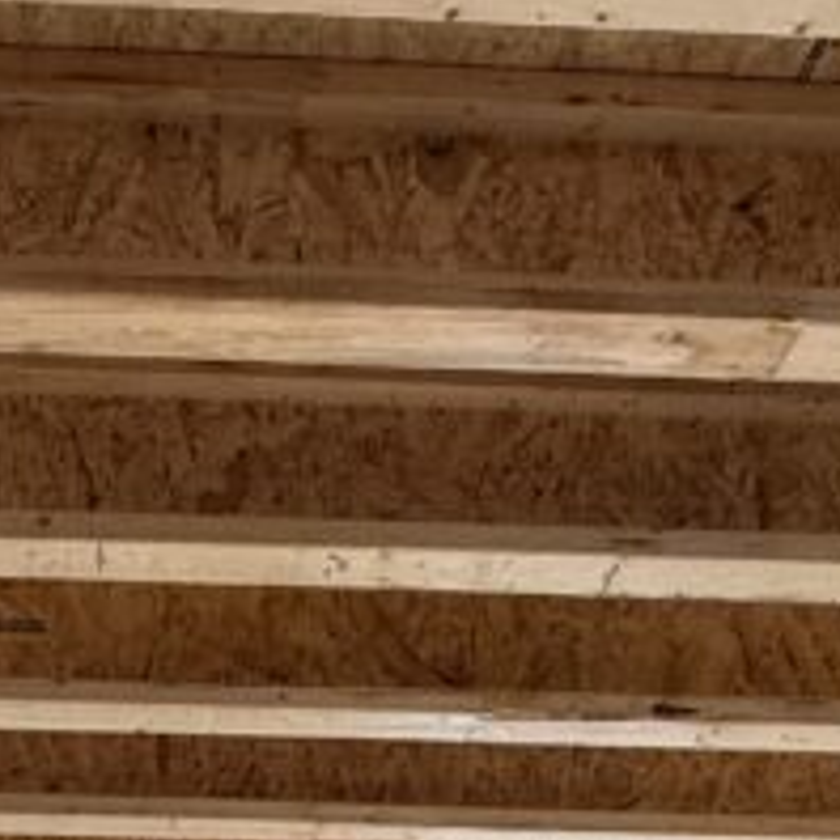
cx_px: 85
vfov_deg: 19.1
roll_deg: -0.6
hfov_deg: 26.0
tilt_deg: +0.1
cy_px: 1582
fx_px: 1757
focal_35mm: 64
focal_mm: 2.22
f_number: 2.2
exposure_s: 1/116
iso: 64
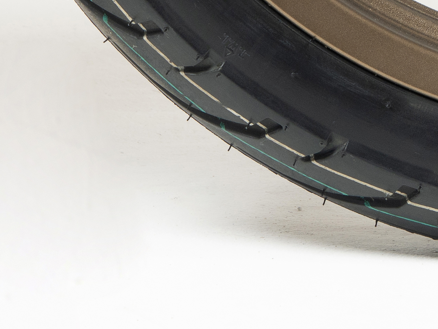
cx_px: 825
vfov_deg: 2.9
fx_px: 6402
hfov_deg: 3.9
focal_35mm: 506
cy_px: -557
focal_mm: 70
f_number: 10
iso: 160
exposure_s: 1/160
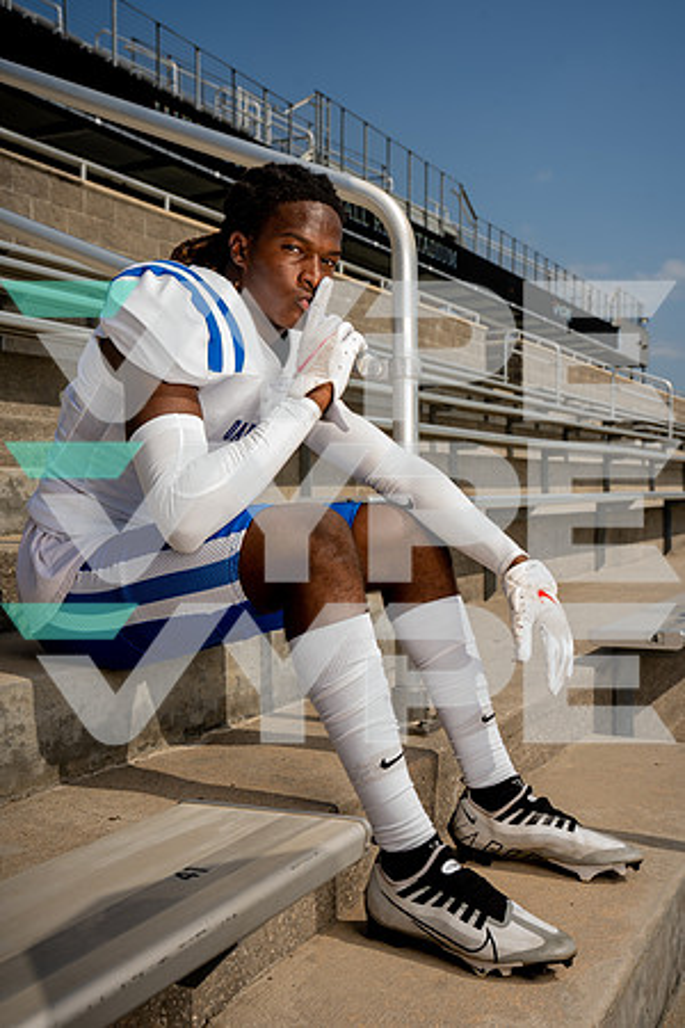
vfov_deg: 45.4
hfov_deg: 31.2
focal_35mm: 43
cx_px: 342
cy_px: 514
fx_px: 1227
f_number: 8
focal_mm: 43
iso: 50
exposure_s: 1/250
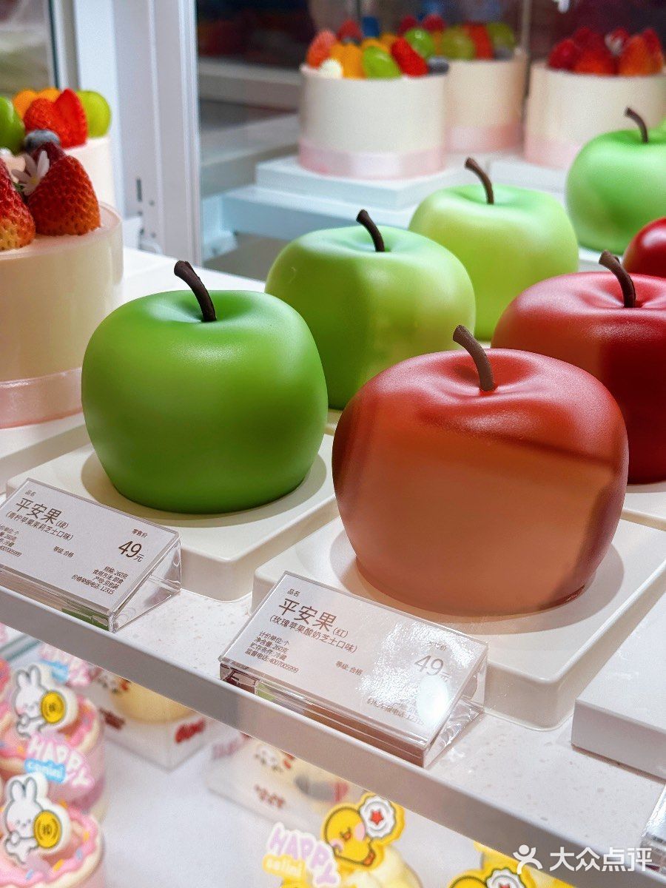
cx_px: 333
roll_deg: -2.2
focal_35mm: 48
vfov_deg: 39.7
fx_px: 1231
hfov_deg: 30.3
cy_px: 444
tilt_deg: -23.2
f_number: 1.78
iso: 100
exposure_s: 1/625
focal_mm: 6.76
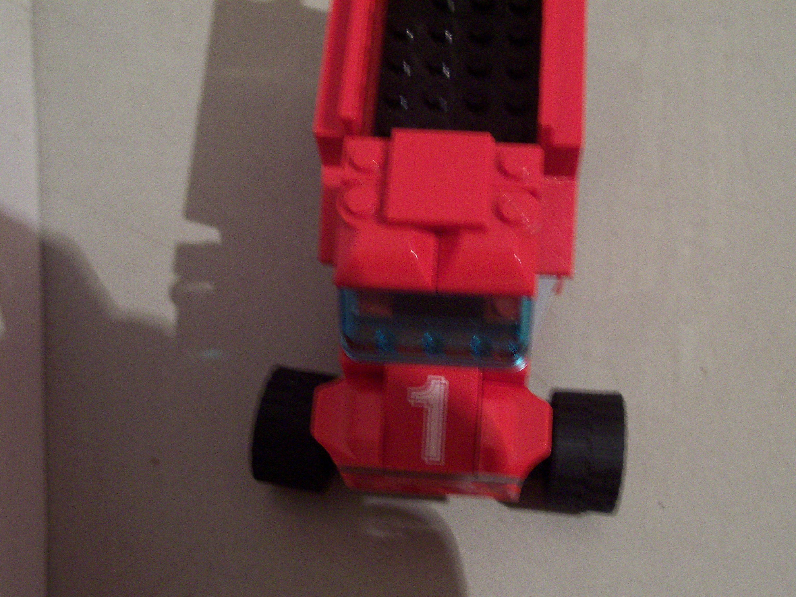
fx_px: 1035
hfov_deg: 42.1
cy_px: 298
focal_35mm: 45
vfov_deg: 32.2
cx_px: 398
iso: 160
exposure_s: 1/8
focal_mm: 7.6
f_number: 3
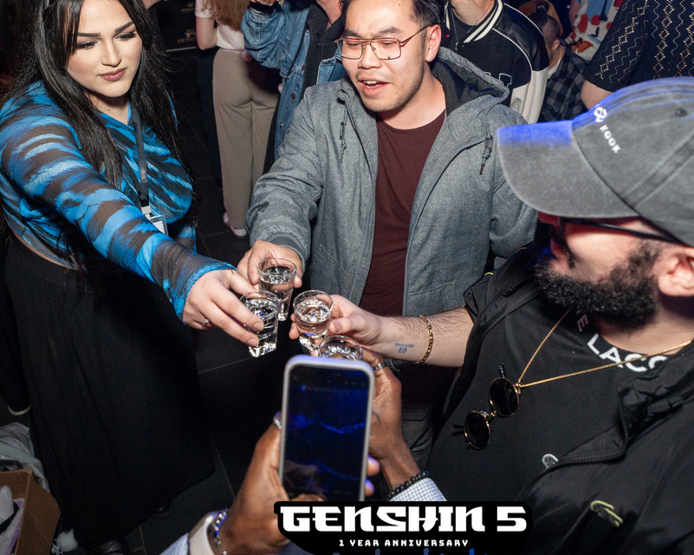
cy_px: 152
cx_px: 311
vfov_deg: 49.8
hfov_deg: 62.1
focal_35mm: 28
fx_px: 575
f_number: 3.5
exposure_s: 1/125
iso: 1250
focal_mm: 16
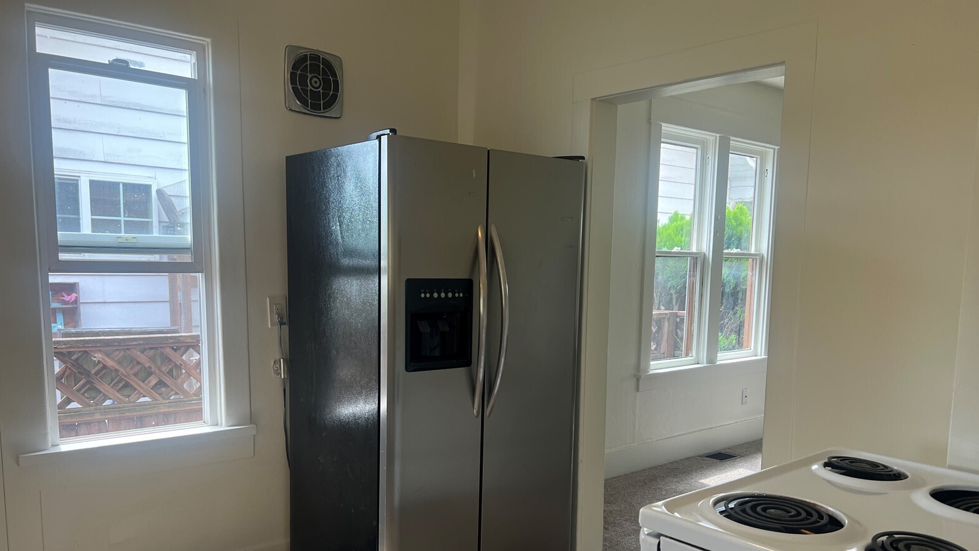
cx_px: 494
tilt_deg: -7.6
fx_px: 753
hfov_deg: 66.1
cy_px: 352
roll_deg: -1.8
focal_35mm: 29
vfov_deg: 39.8
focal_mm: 5.7
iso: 64
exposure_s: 1/149
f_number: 1.5
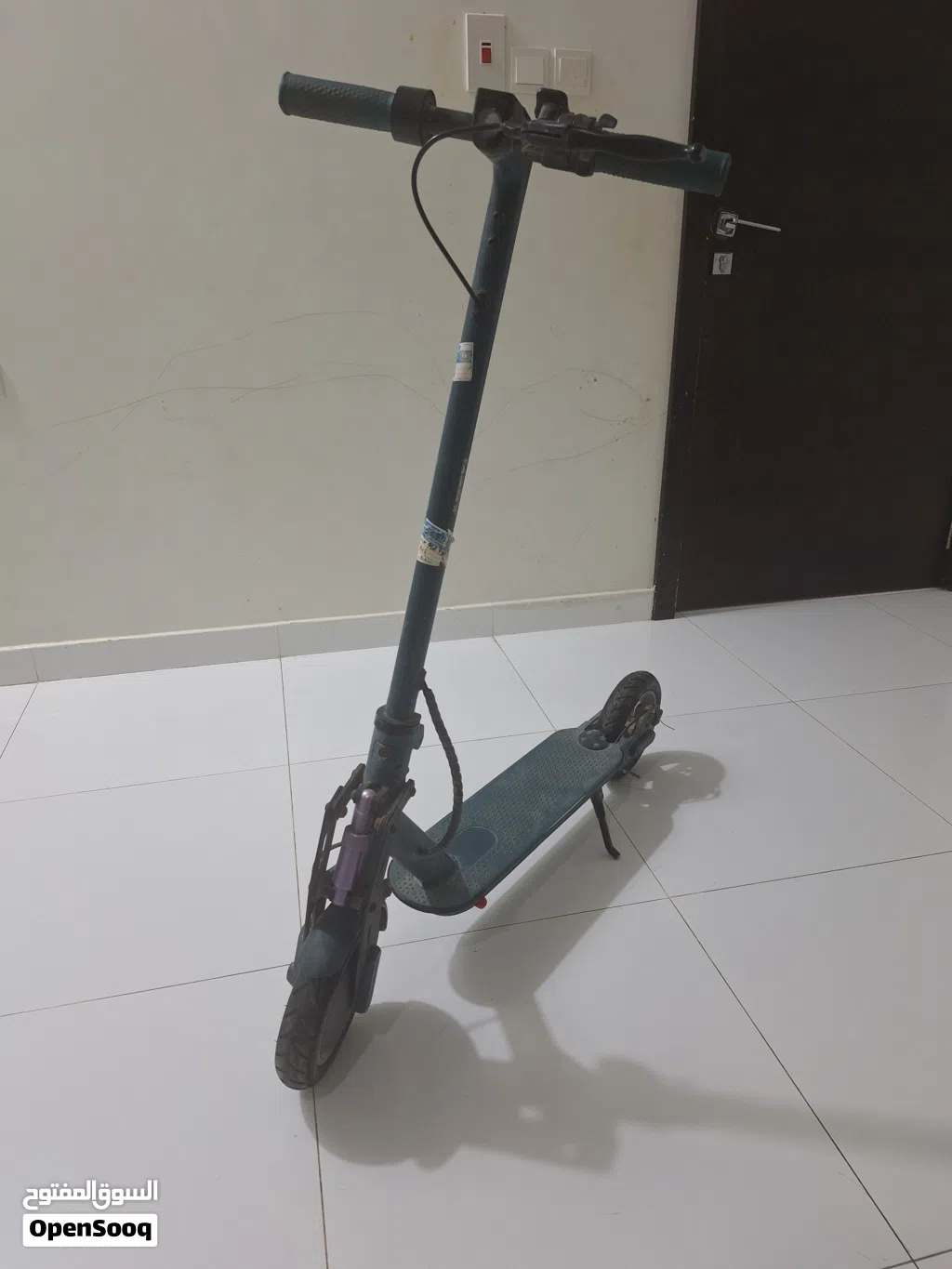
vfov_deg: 73.9
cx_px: 476
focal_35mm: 23
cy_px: 634
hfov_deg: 58.9
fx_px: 843
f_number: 1.8
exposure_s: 1/50
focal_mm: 5.54
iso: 200
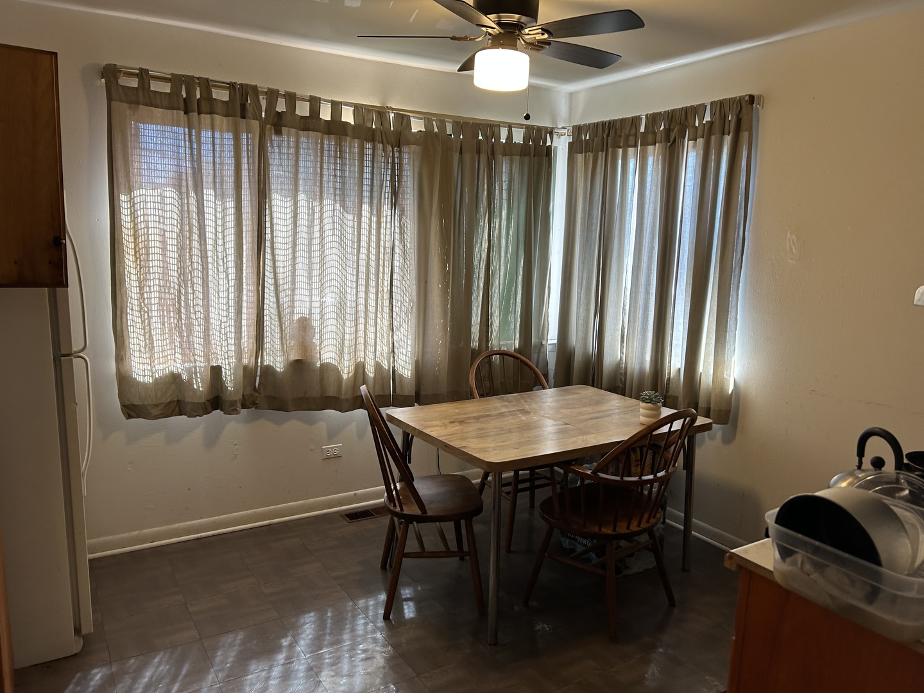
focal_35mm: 26
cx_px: 462
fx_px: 694
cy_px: 346
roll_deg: -1.6
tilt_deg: -8.5
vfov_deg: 53.1
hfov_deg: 67.3
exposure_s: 1/60
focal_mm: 5.7
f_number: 1.5
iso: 80
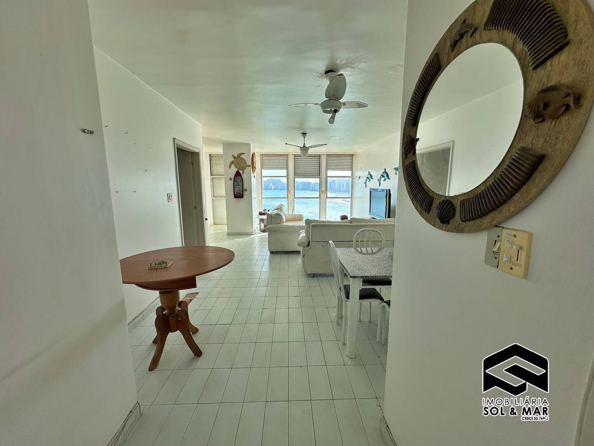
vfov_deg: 85.7
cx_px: 297
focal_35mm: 14
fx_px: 240
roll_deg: +0.0
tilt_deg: -8.6
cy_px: 223
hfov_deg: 102.1
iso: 40
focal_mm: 2.22
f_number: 2.2
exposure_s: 1/496
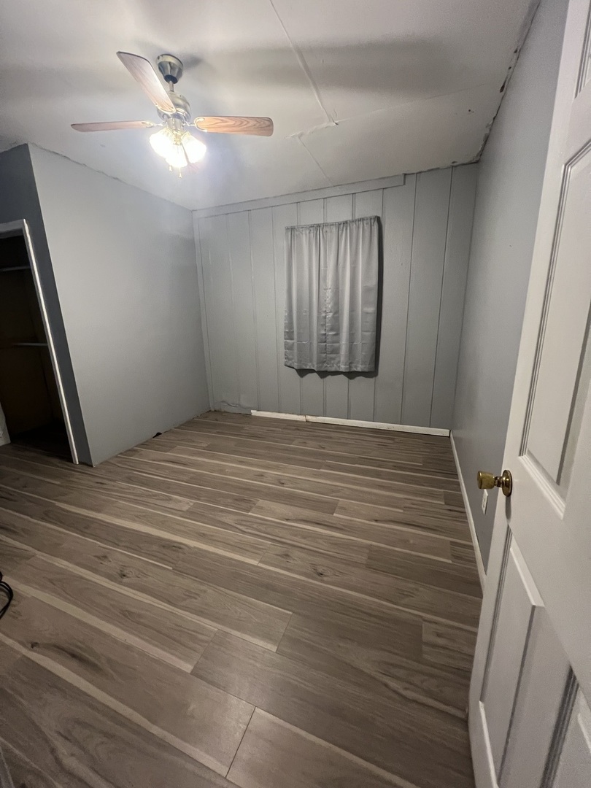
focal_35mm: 13
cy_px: 394
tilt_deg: -13.4
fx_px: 296
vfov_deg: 106.2
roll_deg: +1.7
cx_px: 296
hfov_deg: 89.9
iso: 500
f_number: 1.8
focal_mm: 1.57
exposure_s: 1/60
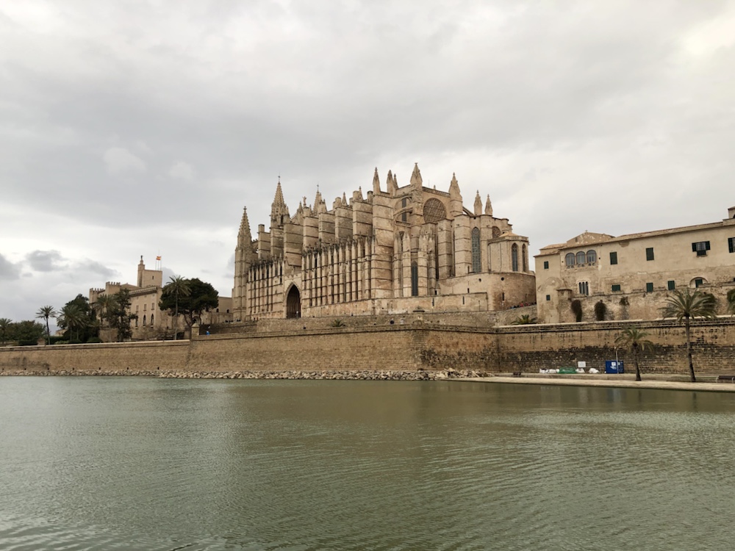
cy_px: 276
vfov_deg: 49.7
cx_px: 368
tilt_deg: +8.6
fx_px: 595
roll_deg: +0.6
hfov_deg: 63.4
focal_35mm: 28
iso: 20
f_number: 1.8
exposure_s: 1/810
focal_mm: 4
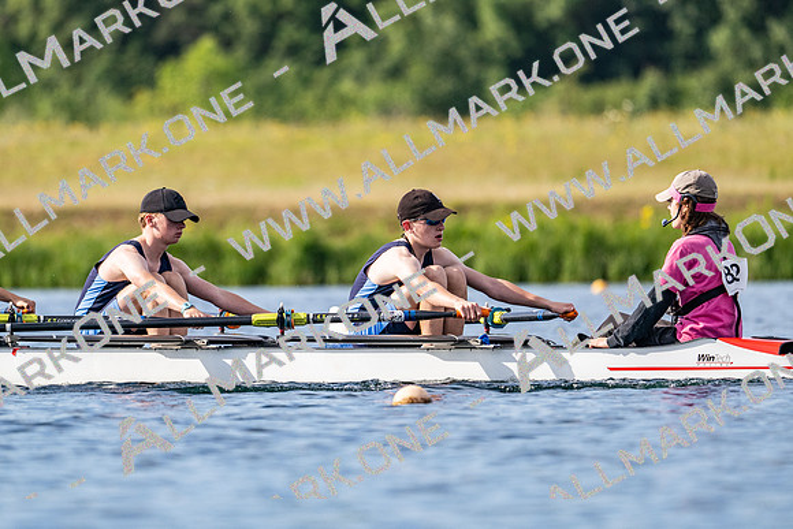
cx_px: 396
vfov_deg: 2.3
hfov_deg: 3.4
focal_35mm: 600
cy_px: 264
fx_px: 13226
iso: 400
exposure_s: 1/2500
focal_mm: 400
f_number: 4.5
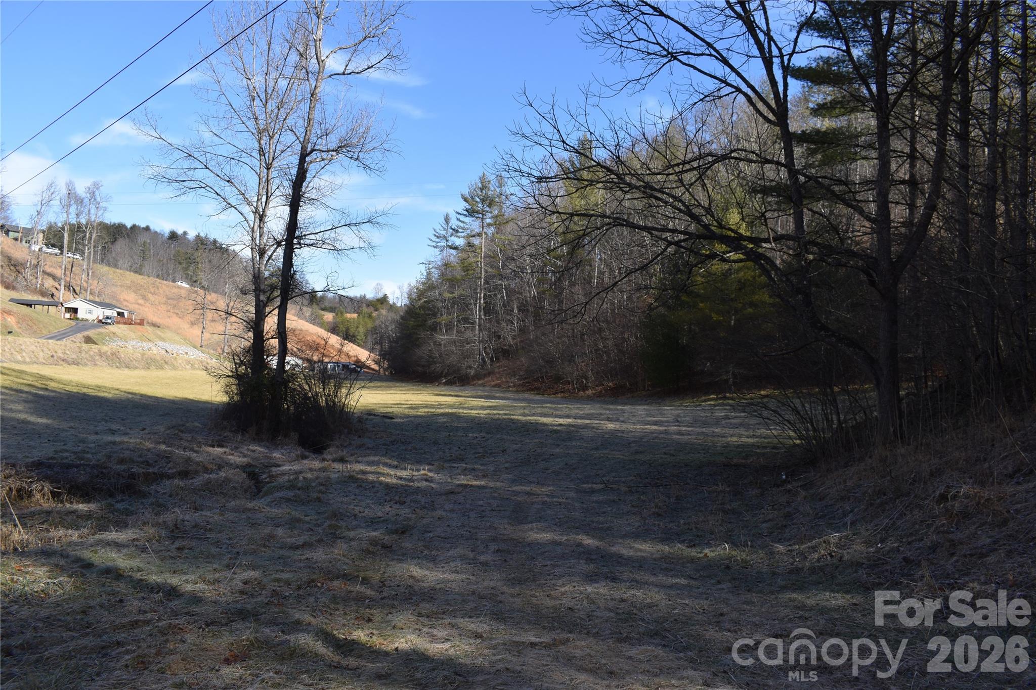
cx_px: 518
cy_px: 345
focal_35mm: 30
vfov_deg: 43.6
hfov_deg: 61.9
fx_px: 863
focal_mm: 20
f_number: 8
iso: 100
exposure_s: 1/200
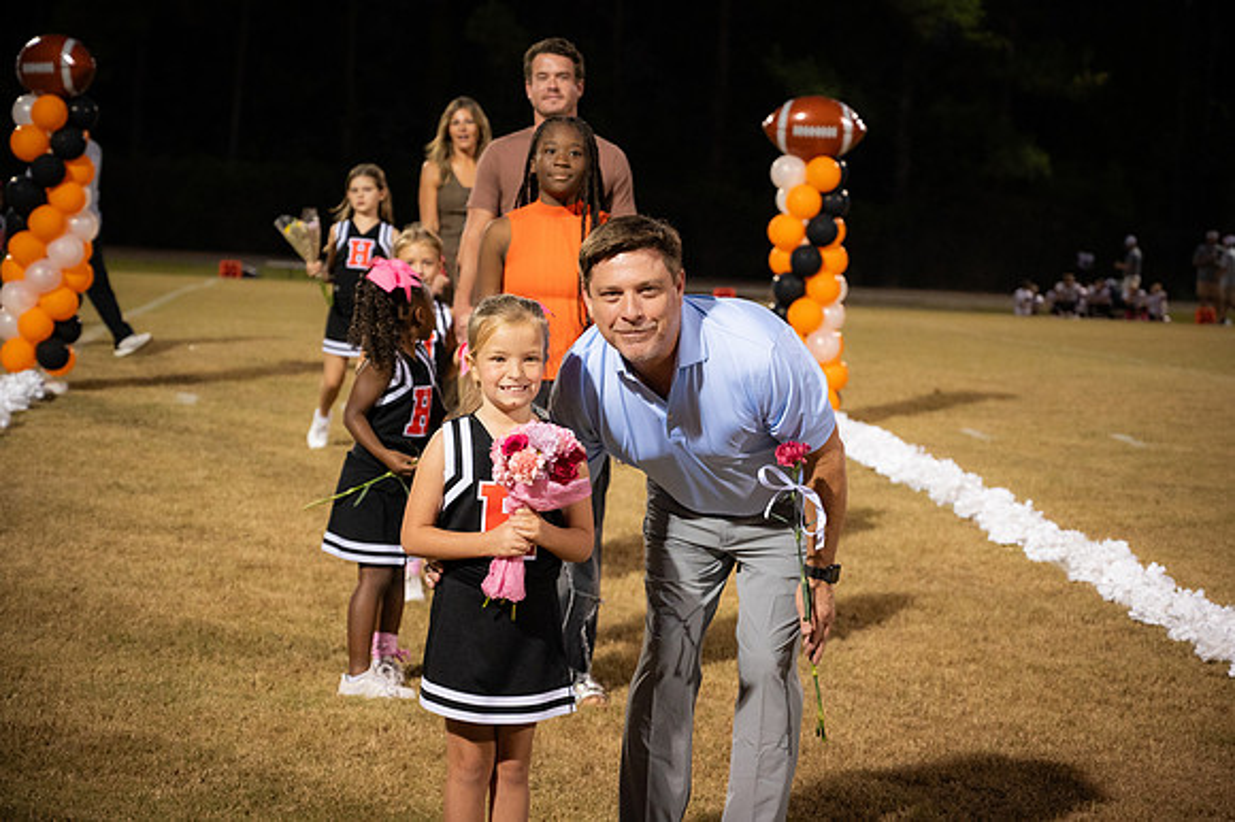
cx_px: 618
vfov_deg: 18.7
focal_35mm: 73
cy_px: 411
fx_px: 2496
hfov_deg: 27.8
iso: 3200
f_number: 4
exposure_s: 1/250
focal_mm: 70
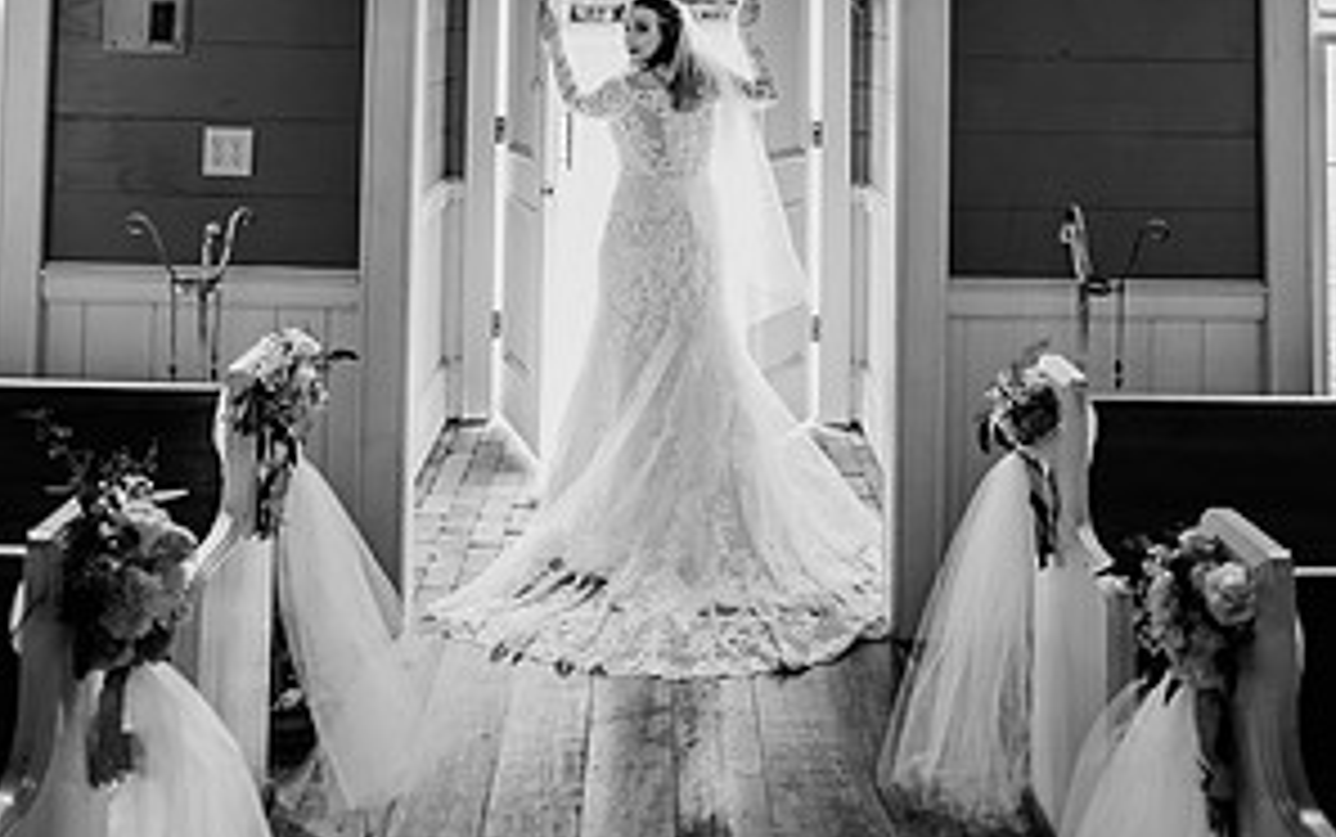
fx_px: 1348
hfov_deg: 52.7
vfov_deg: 30.9
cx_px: 670
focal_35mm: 37
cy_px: -72
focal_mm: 24
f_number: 2
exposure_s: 1/400
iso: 1250
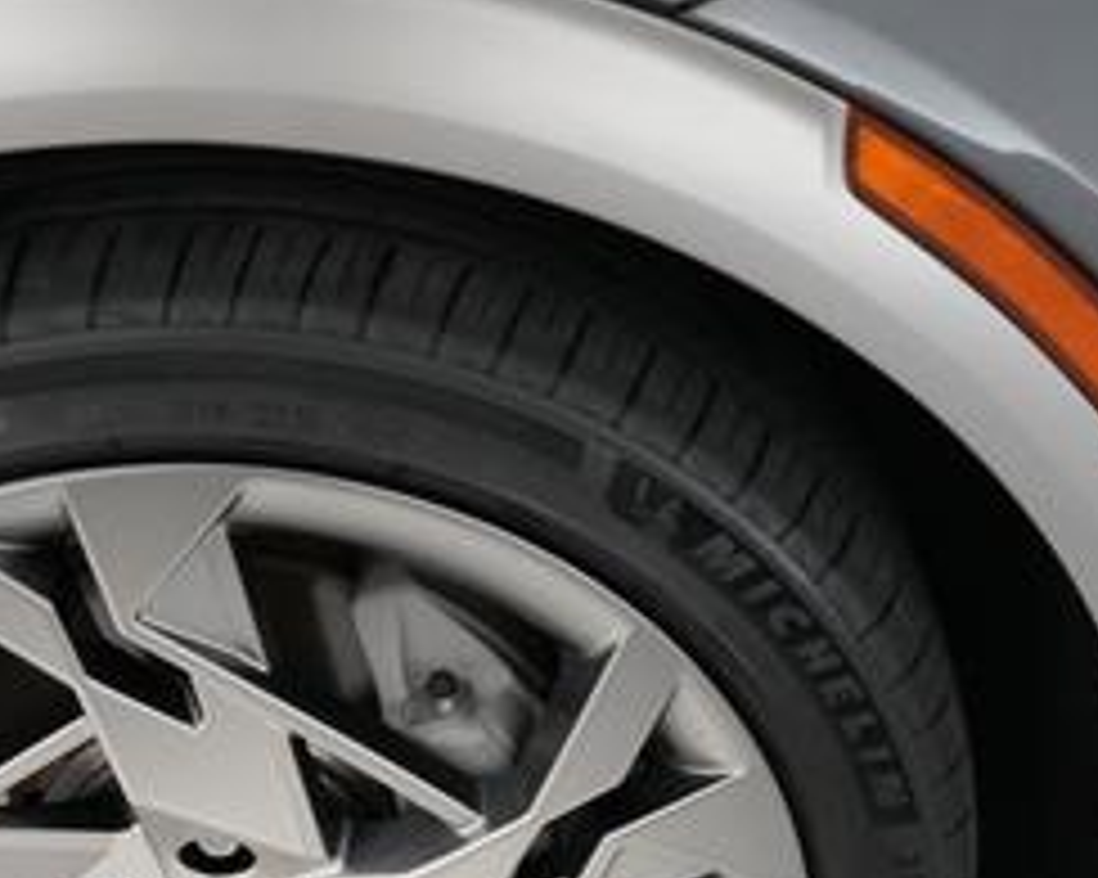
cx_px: 194
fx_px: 2241
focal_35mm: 69
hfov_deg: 26.9
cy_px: 788
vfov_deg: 21.7
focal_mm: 28
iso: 3200
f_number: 2.8
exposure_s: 1/250
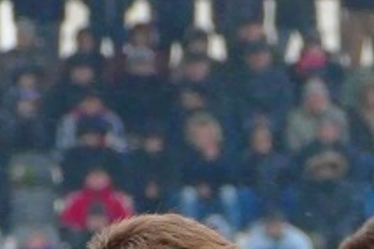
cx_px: 604
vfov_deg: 1.3
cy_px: 618
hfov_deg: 2.0
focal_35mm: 1031
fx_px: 10710
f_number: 4
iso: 800
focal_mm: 69.6
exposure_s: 1/500
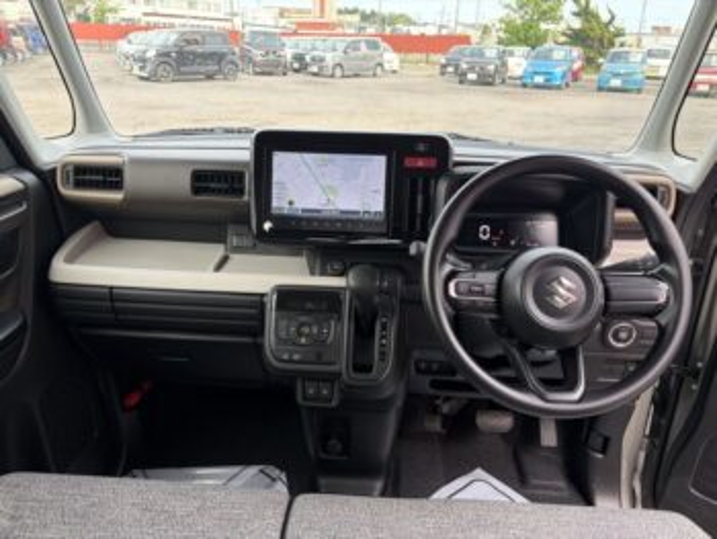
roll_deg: -1.9
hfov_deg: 67.3
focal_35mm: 26
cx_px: 358
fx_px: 539
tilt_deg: -22.6
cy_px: 270
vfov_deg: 53.1
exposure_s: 1/147
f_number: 1.6
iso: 40
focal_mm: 5.96
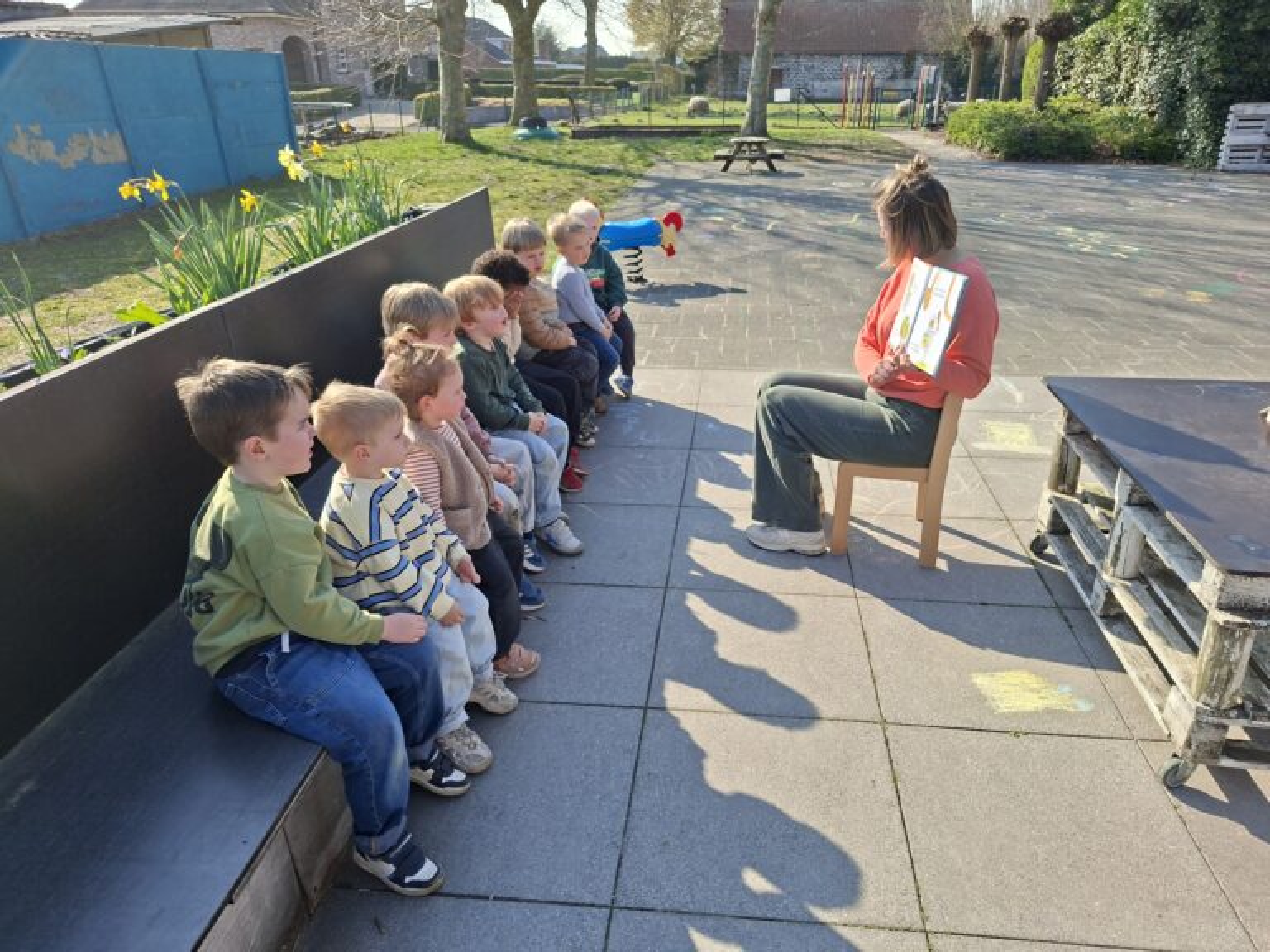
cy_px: 476
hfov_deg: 73.9
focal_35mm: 23
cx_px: 635
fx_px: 844
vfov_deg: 58.9
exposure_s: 1/1134
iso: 50
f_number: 1.8
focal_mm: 5.54
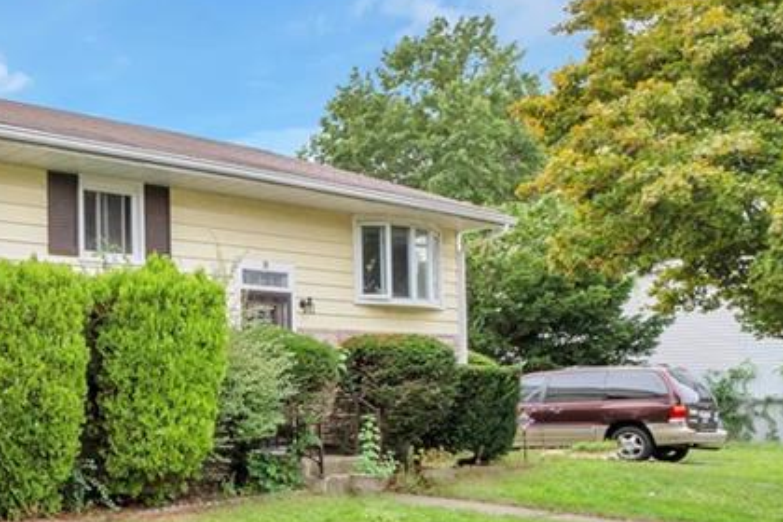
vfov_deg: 32.8
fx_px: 875
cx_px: 37
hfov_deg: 42.9
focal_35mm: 40
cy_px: 373
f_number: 8
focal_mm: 11
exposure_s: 1/160
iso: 160
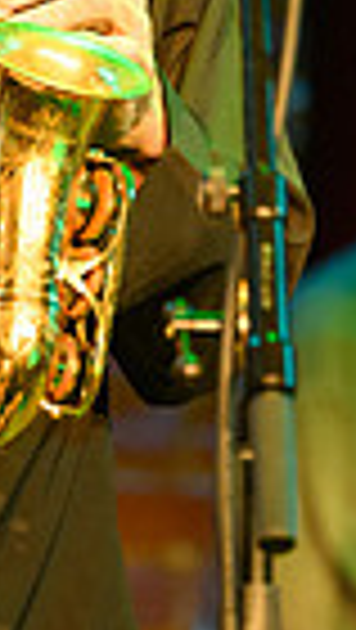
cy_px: -328
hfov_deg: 1.8
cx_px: 72
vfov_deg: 3.2
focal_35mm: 674
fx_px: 11284
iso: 5000
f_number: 4.5
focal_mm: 200
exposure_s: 1/125
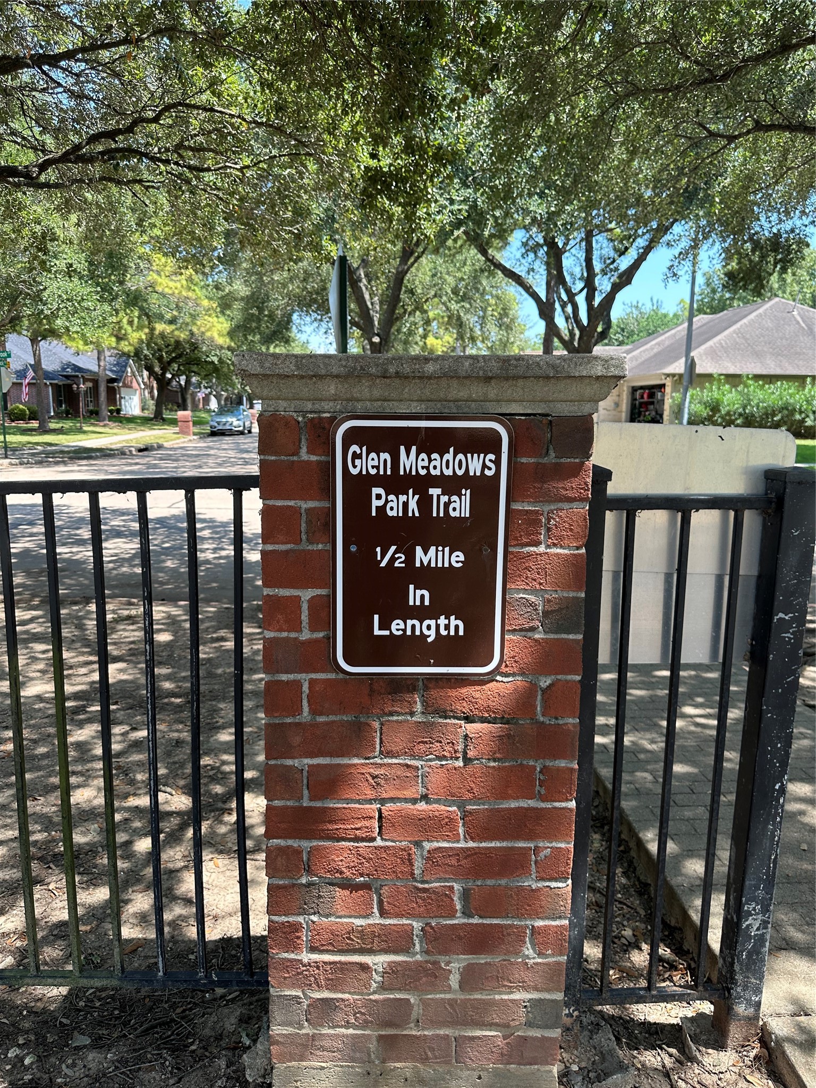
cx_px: 408
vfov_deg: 71.6
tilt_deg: -9.9
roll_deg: -0.8
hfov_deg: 56.8
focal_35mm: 24
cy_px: 544
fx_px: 754
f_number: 1.78
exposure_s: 1/570
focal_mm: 6.86
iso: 80
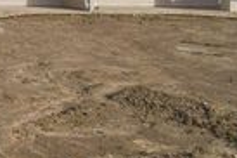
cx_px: -168
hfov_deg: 22.4
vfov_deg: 20.8
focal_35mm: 62
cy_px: -16
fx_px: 408
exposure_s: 1/6400
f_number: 7.1
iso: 800
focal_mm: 11.5
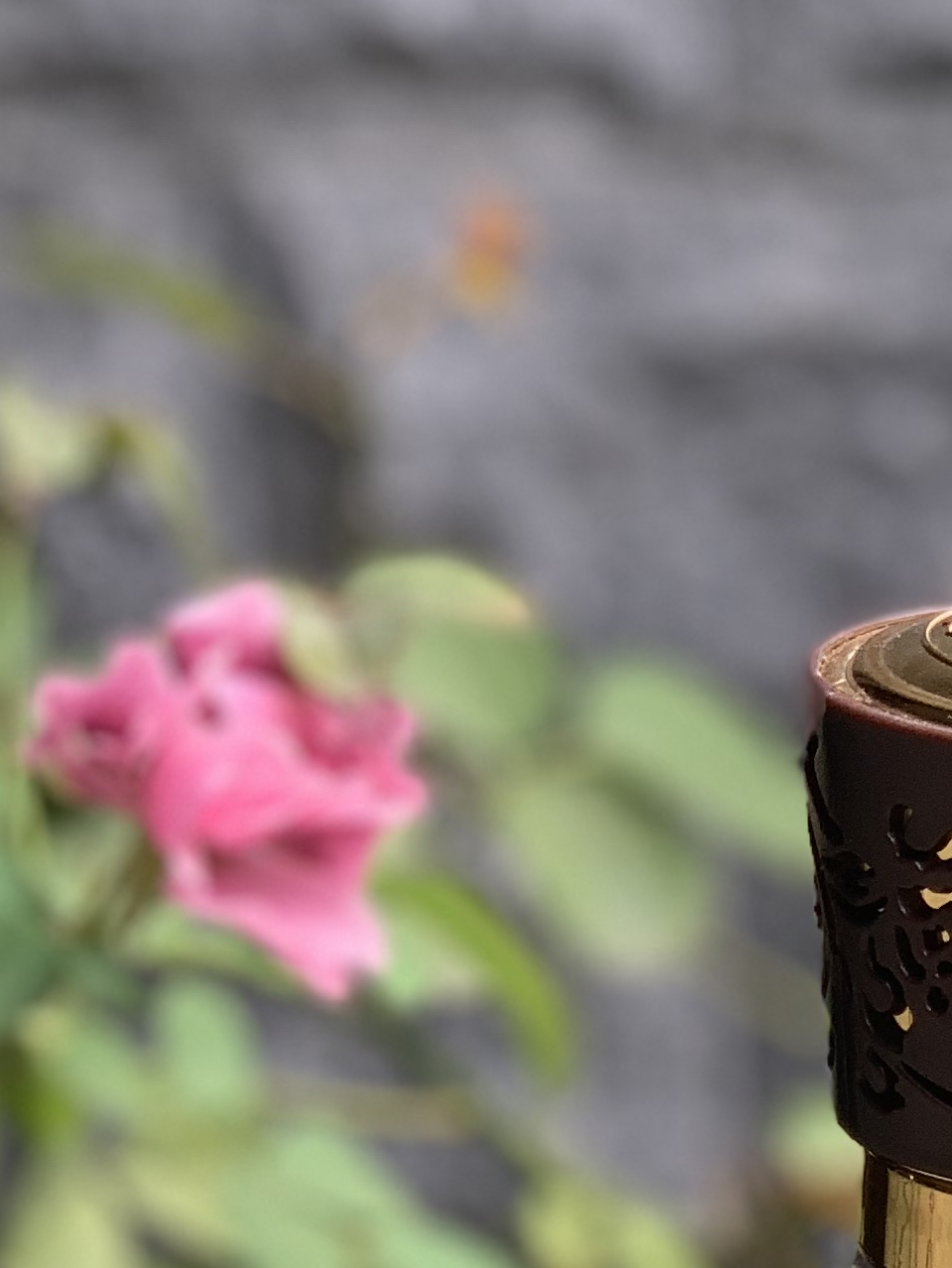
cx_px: 1074
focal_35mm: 164
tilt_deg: -17.9
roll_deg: +0.7
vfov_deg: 11.8
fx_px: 6012
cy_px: 1469
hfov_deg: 9.0
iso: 40
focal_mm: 6
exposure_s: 1/122
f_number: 2.4
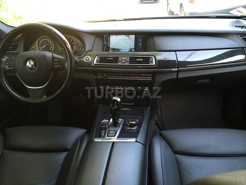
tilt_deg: -26.0
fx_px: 206
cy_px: 92
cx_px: 123
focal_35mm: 29
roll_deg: +3.6
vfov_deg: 48.2
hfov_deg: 61.7
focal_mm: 4.15
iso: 100
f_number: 2.2
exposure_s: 1/33
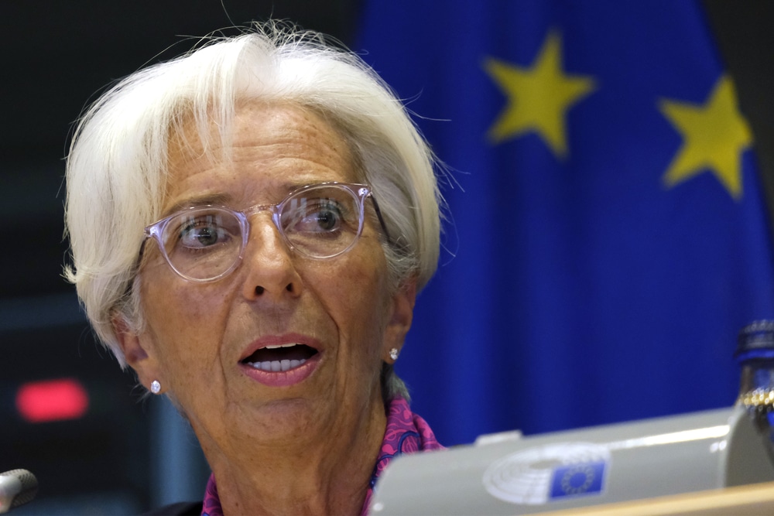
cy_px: 258
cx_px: 387
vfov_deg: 4.6
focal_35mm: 300
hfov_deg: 6.9
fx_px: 6450
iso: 3200
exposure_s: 1/100
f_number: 4.8
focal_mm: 200
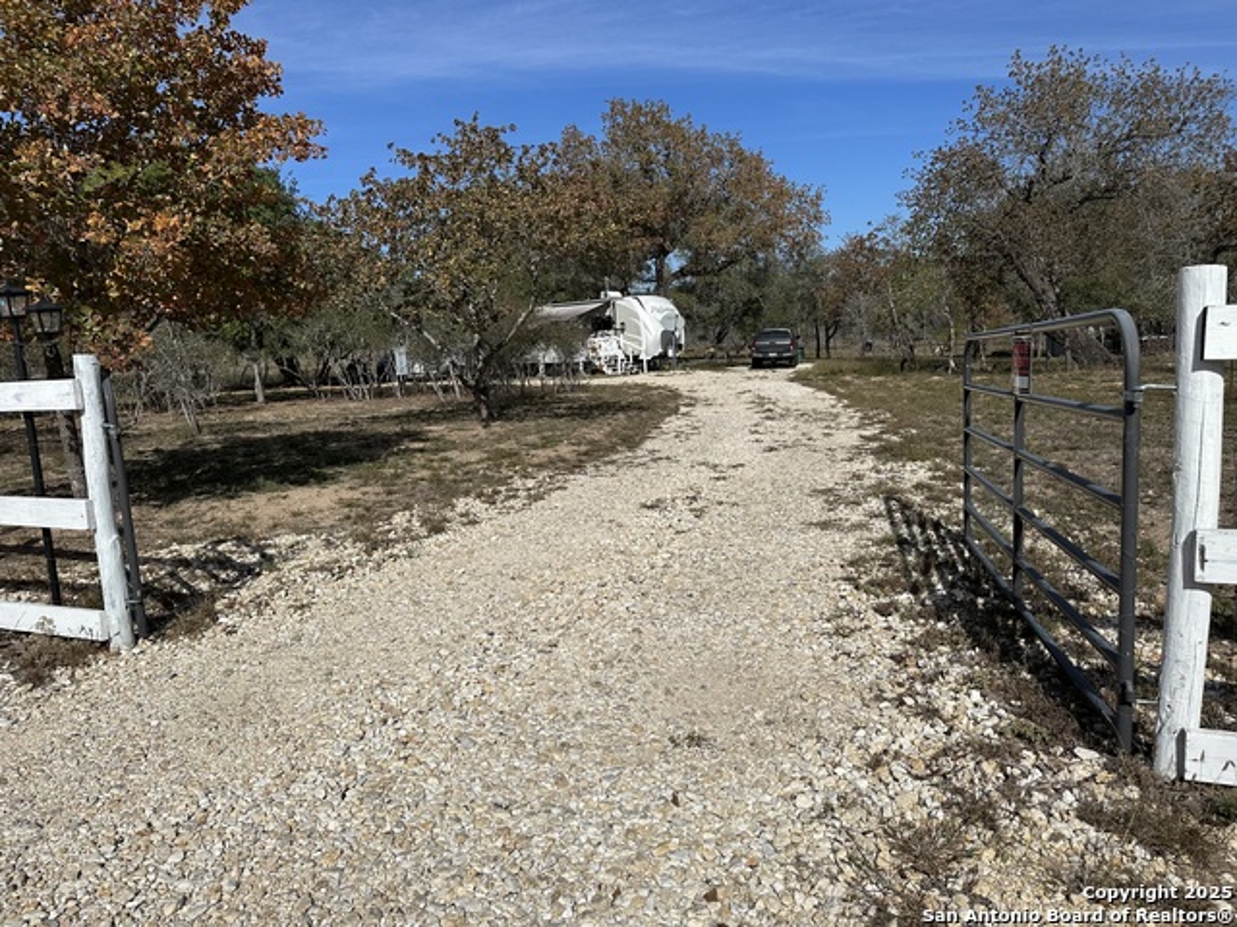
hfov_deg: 71.6
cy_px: 464
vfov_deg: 56.8
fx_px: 858
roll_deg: +2.9
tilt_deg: -6.4
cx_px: 618
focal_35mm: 24
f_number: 1.78
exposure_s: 1/10753
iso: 80
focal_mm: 6.86
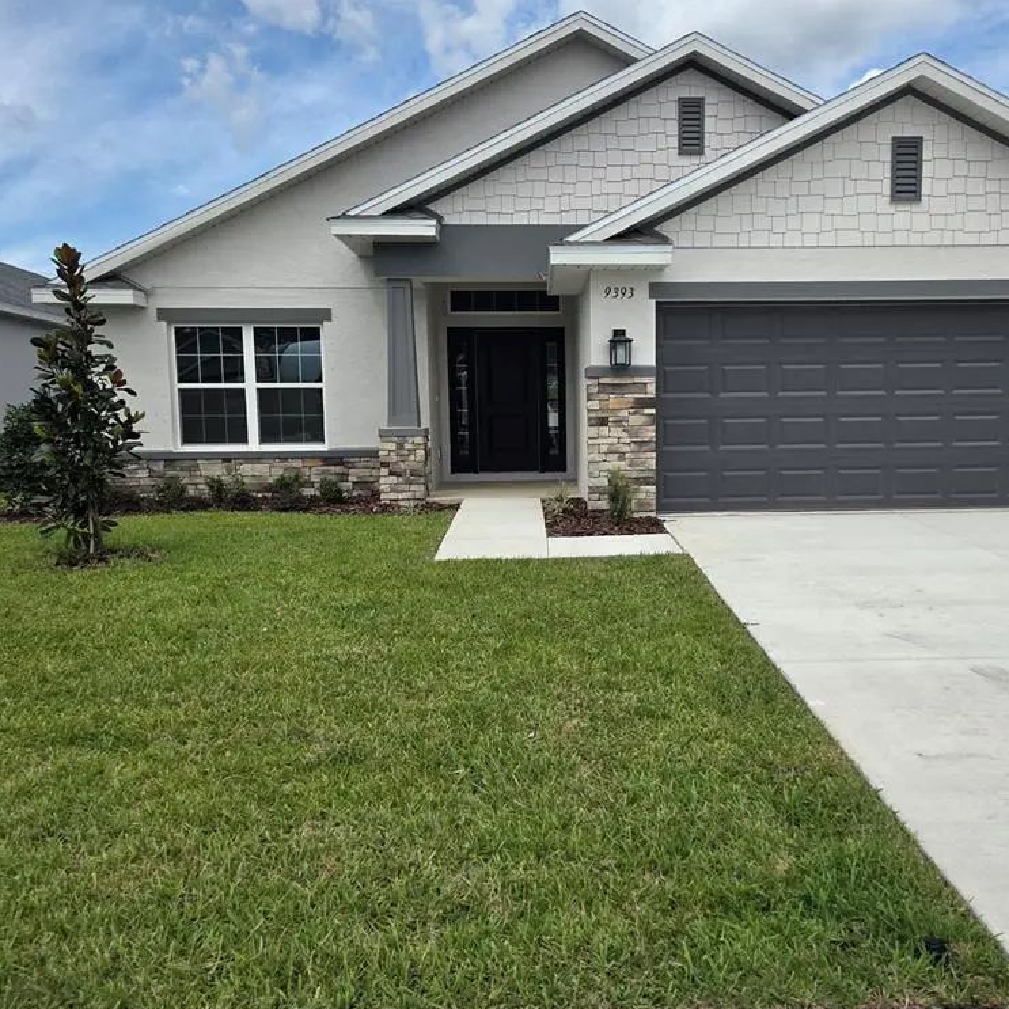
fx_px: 923
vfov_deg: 57.3
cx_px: 588
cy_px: 498
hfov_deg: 57.0
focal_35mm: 28
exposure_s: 1/5004
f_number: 1.8
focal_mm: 5.4
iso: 80
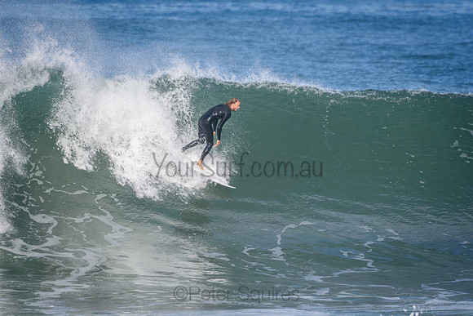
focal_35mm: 660
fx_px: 8673
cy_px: 158
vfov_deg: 2.1
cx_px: 236
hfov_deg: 3.1
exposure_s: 1/2000
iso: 360
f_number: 5.6
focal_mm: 440
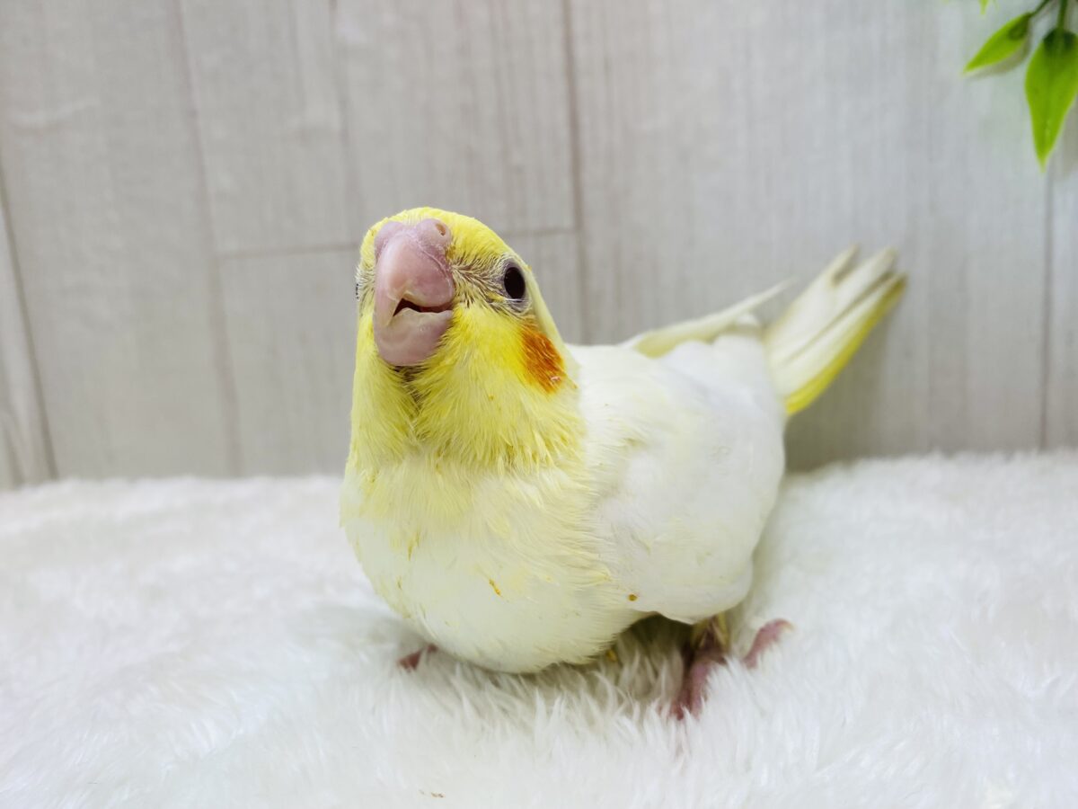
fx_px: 779
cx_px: 539
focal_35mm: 25
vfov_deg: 54.9
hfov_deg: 69.4
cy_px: 404
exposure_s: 1/100
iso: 40
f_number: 1.8
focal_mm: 4.25
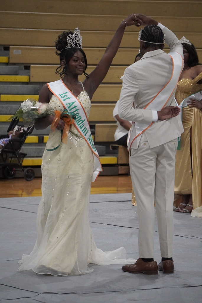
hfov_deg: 6.5
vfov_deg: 9.7
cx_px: 101
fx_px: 1790
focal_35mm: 213
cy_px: 152
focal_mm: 142
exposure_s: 1/250
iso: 6400
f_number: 5.6
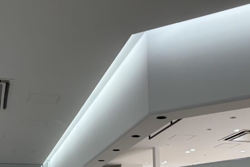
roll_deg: +1.1
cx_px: 131
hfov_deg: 31.9
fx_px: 437
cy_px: 206
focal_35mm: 63
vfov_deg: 20.1
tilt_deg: +2.4
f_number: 1.6
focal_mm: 5.96
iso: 64
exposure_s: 1/120
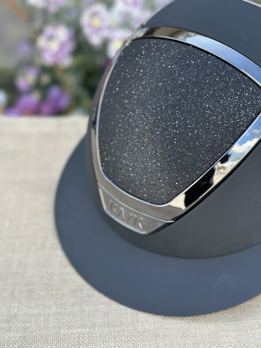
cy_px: 174
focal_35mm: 48
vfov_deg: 39.7
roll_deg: -0.5
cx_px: 130
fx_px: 483
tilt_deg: -35.5
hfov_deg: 30.3
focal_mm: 6.86
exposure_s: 1/431
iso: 80
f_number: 1.78
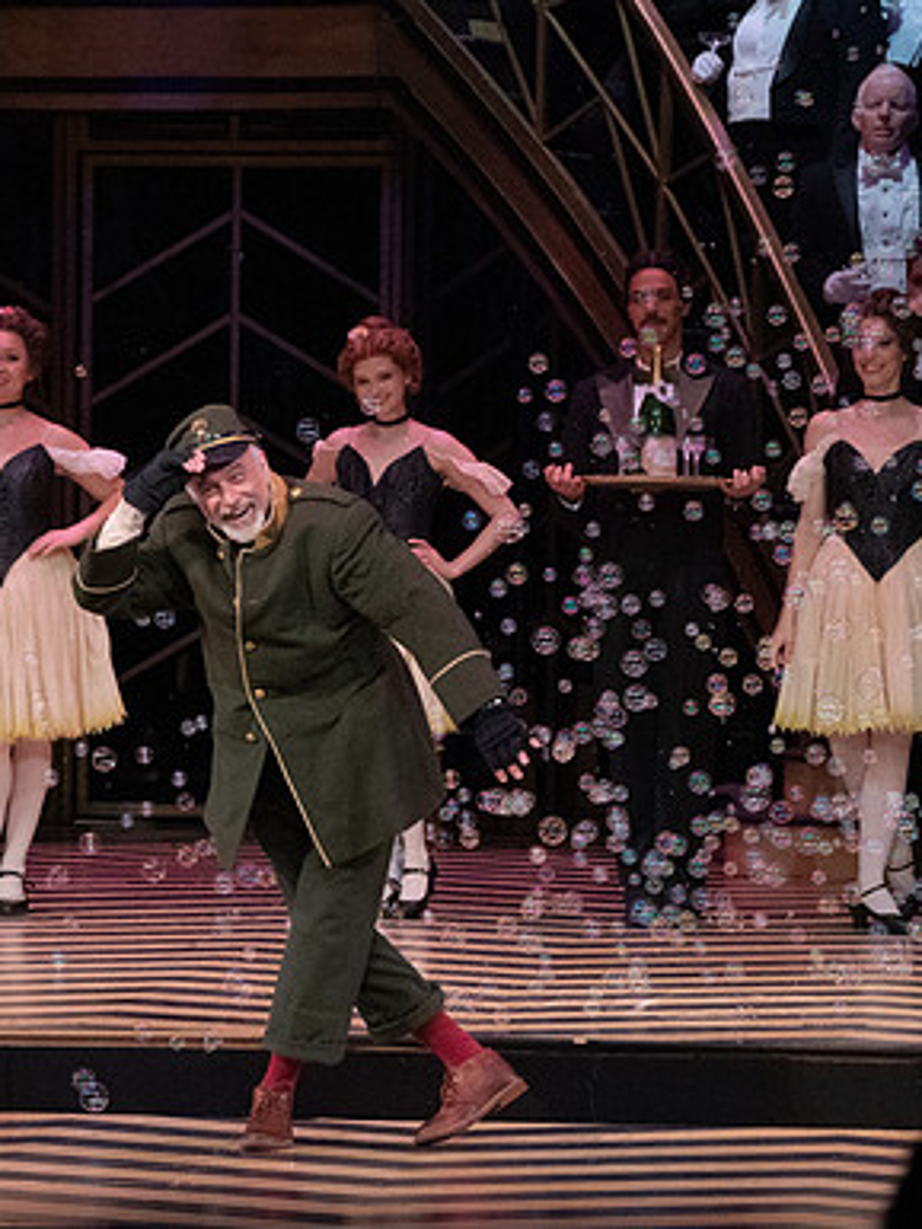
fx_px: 9619
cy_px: 614
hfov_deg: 5.5
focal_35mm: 271
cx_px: 73
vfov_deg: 7.3
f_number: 18
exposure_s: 1/400
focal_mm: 187
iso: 12800
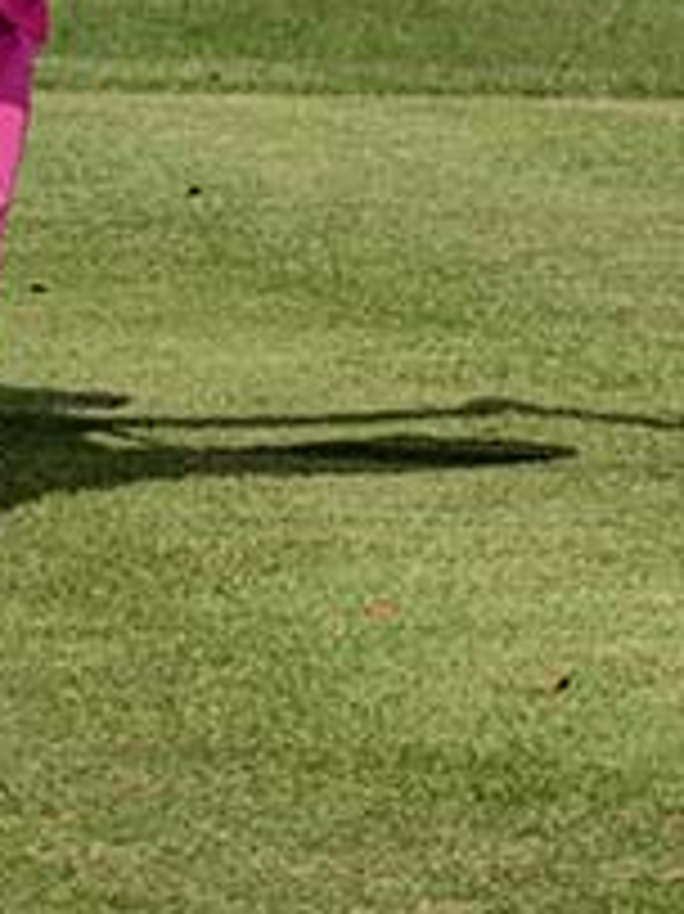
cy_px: -414
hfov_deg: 4.6
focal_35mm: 318
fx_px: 8387
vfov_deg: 6.2
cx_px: -320
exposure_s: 1/200
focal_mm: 70
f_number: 10
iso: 64
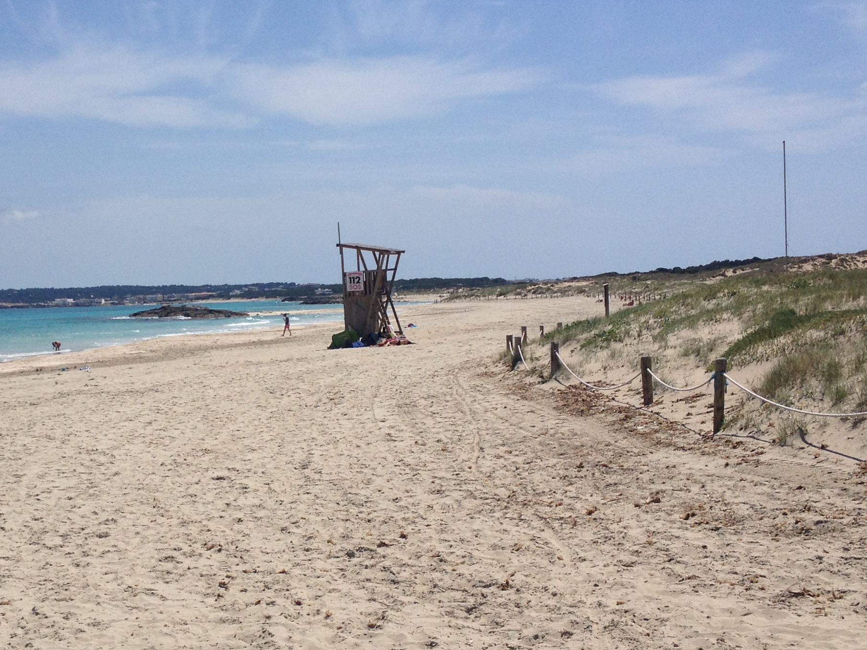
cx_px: 261
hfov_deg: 30.4
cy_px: 358
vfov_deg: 23.3
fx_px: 1578
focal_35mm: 63
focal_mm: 4.28
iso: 50
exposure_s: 1/4608
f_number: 2.4
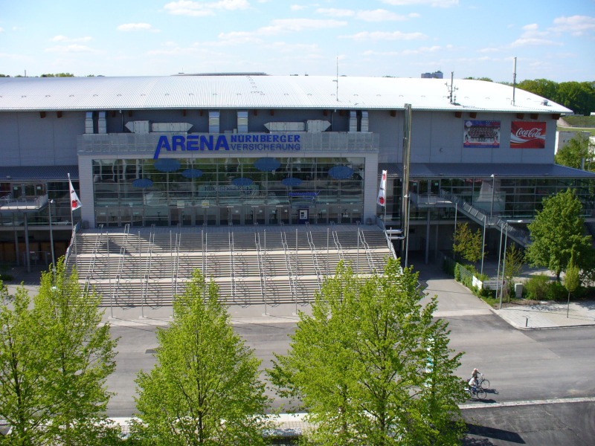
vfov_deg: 38.7
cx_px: 298
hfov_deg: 50.1
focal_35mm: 37
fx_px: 636
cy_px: 223
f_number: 5.6
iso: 80
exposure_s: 1/320
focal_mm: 6.1
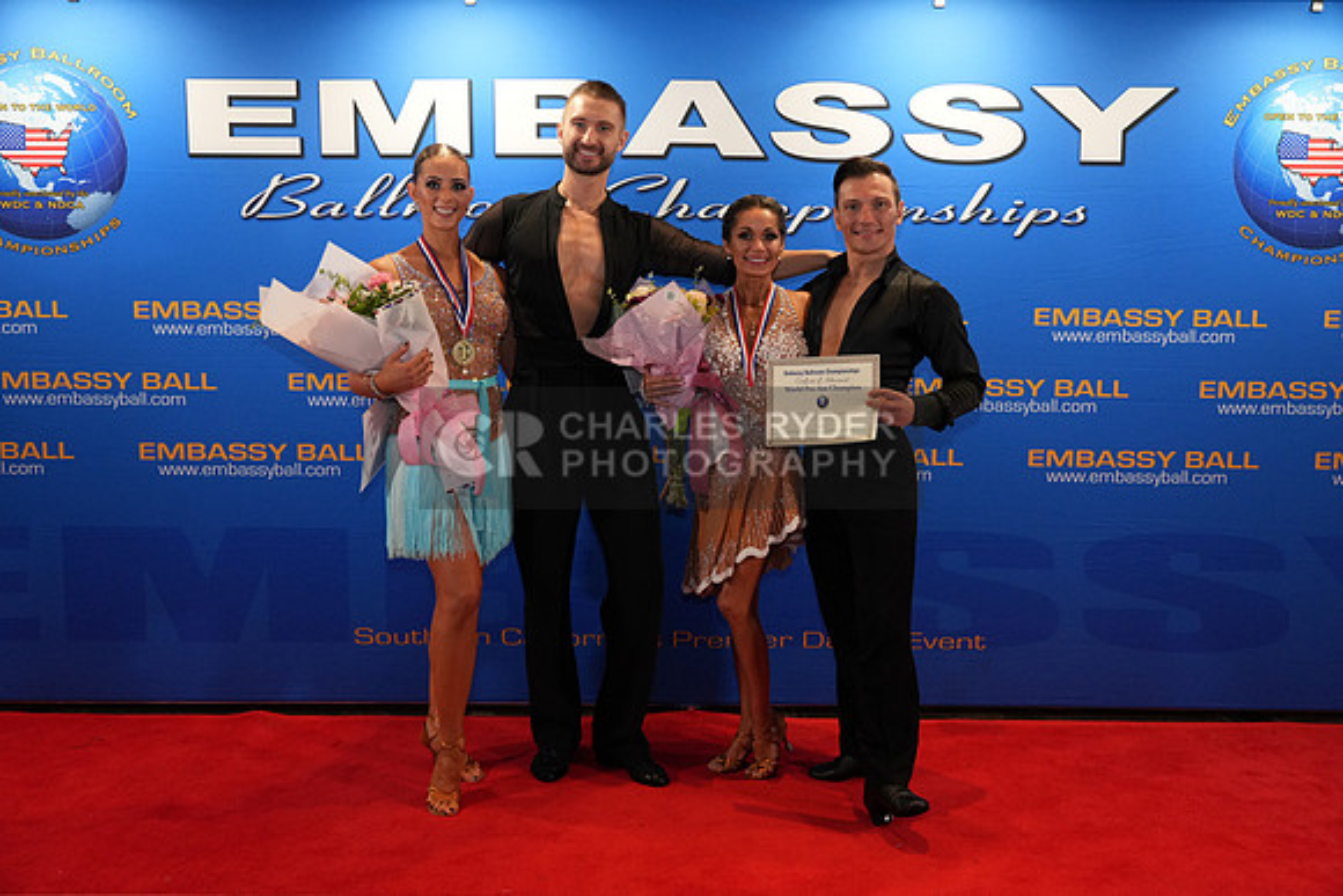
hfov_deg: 63.6
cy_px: 448
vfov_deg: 45.0
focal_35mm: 29
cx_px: 672
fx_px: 1082
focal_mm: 29
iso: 2000
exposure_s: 1/200
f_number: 4
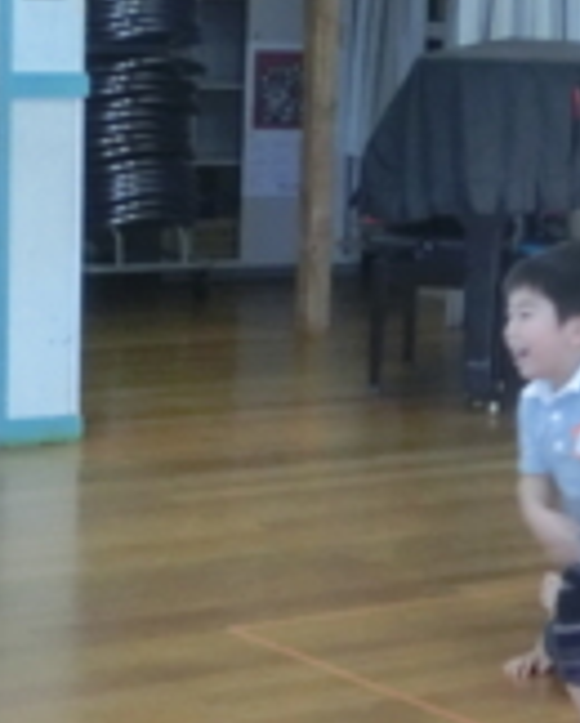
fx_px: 2934
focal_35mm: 137
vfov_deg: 14.0
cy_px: 254
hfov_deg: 11.1
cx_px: 705
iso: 800
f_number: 4.5
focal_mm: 10.11
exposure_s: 1/80
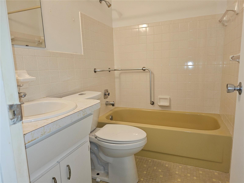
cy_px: 92
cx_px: 122
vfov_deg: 58.9
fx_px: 162
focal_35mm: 23
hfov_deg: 73.9
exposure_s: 1/60
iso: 80
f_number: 1.7
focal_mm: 6.3
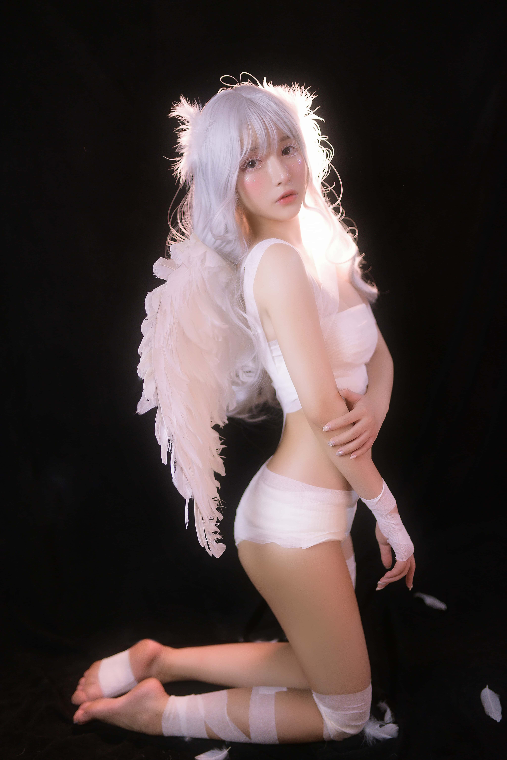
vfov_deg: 54.4
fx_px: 739
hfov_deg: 37.9
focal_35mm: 35
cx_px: 254
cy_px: 380
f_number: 1.4
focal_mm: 35
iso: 800
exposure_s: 1/100
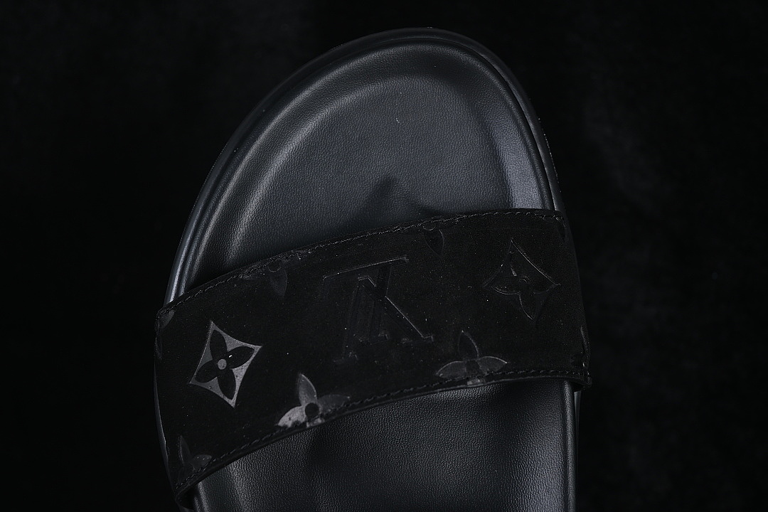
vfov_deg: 18.2
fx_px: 1600
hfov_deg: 27.0
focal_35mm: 75
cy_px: 256
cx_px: 384
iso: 160
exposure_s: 1/50
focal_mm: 50
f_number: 6.3
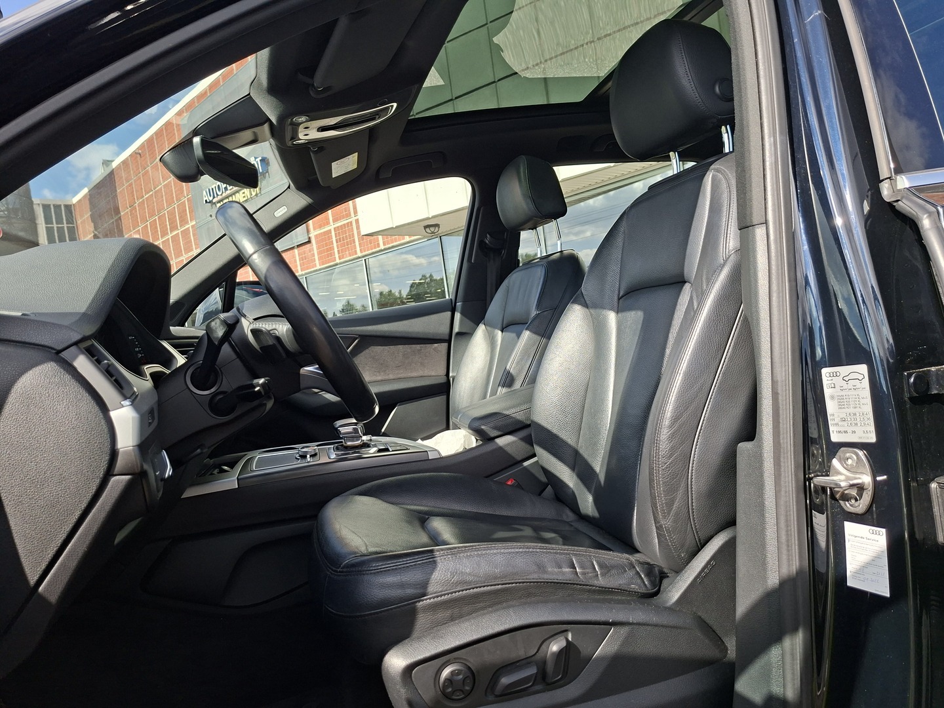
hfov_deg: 73.9
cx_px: 472
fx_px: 627
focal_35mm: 23
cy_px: 354
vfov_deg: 58.9
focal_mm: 5.54
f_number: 1.8
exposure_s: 1/1153
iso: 50
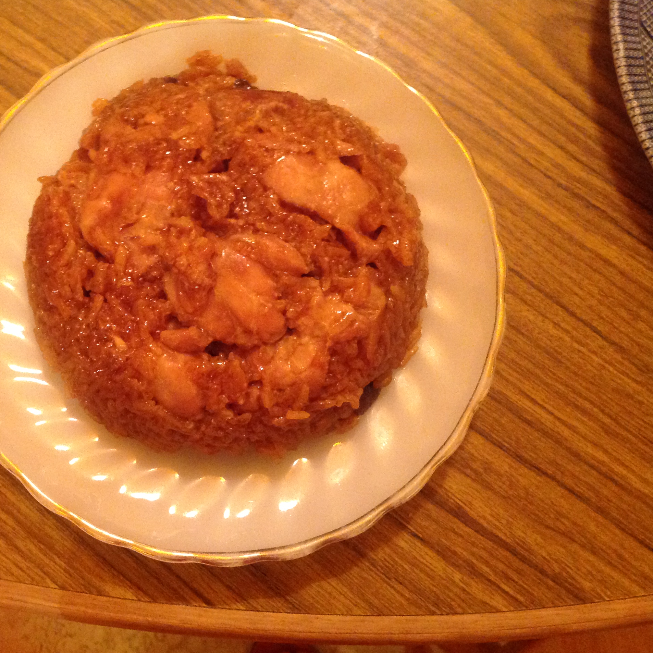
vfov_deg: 40.0
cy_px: 325
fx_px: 896
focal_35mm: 42
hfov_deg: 39.5
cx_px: 213
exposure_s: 1/15
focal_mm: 4.28
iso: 500
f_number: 2.4
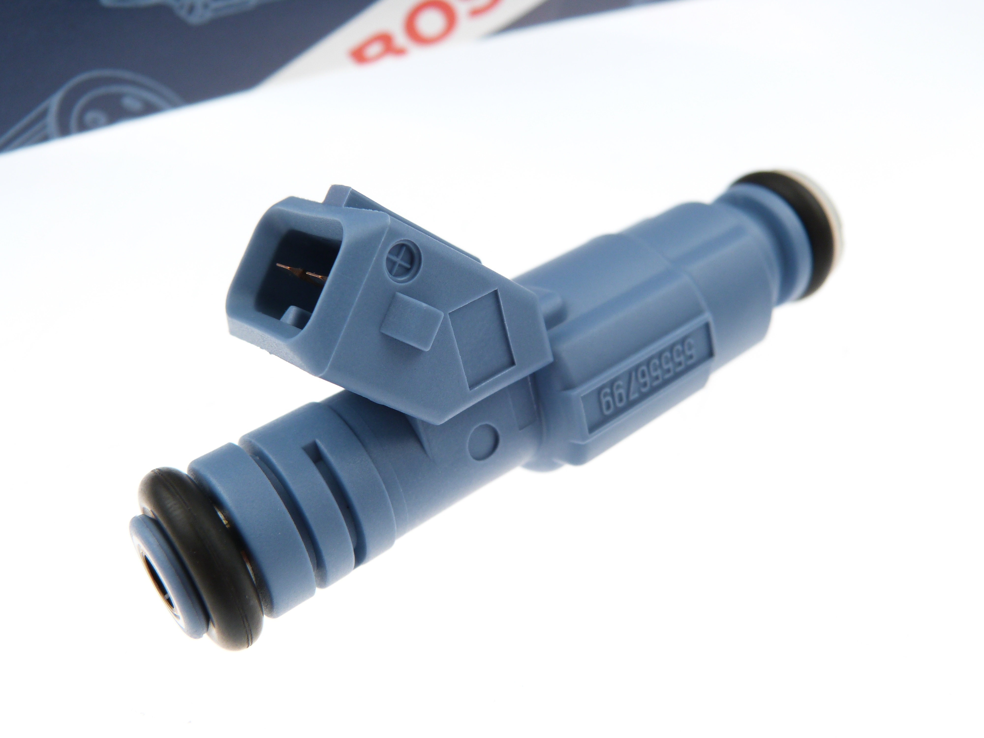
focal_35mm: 34
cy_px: 369
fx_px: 966
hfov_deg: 54.0
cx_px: 492
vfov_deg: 41.8
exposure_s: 1/125
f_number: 3.6
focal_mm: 6.1
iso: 100
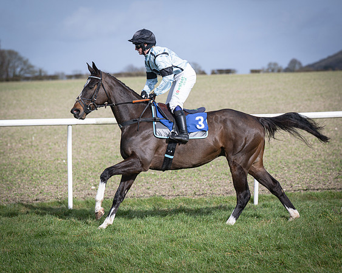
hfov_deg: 11.4
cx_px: 162
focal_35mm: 169
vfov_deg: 9.2
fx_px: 1706
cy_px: 158
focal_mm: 120
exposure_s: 1/2000
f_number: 4
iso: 200
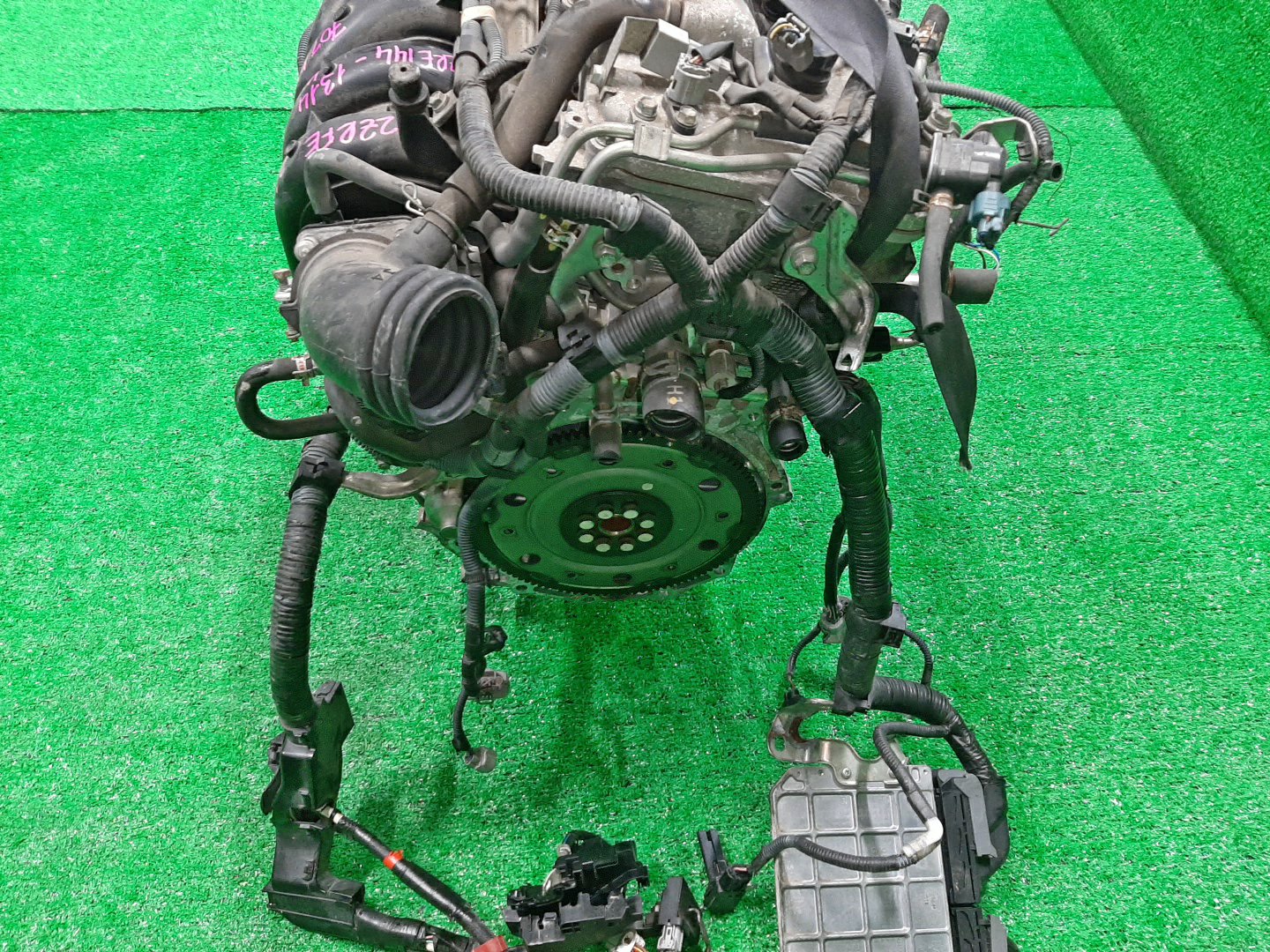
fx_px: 954
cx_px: 635
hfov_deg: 67.3
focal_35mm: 26
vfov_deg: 53.1
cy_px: 476
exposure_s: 1/50
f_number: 1.7
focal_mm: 3.93
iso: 219
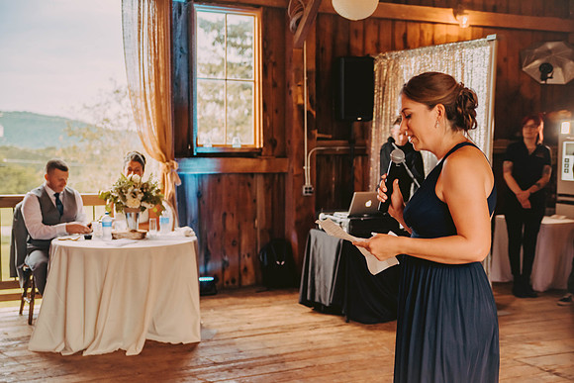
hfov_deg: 39.6
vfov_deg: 27.0
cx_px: 287
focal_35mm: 50
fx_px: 797
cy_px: 192
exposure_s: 1/200
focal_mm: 50
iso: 800
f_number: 2.8
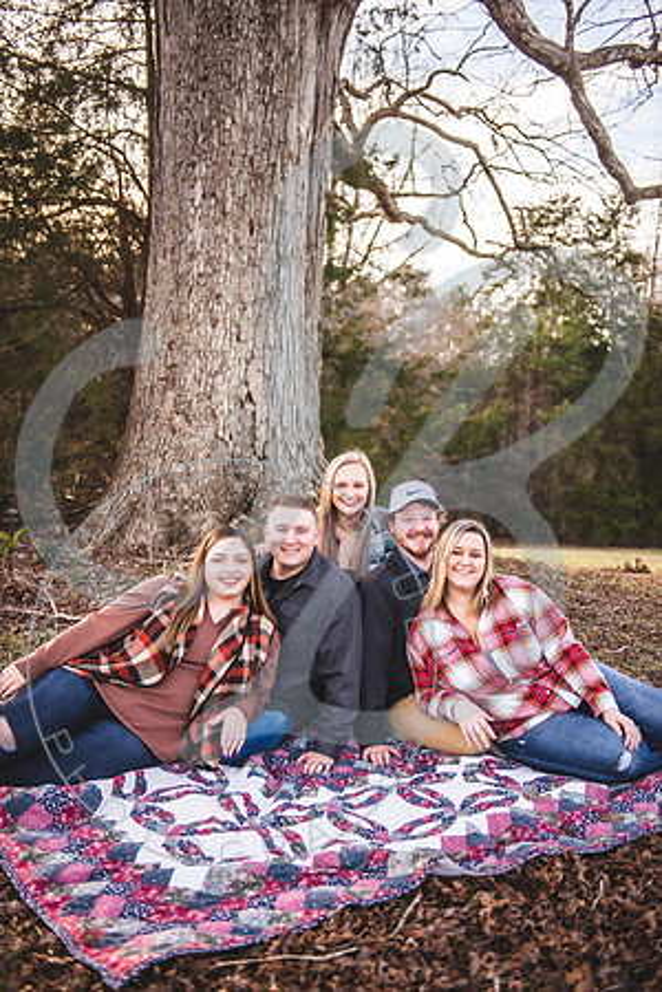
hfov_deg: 35.1
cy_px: 496
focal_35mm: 38
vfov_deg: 50.7
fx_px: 1048
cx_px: 331
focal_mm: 38
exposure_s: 1/320
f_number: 2.8
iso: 100
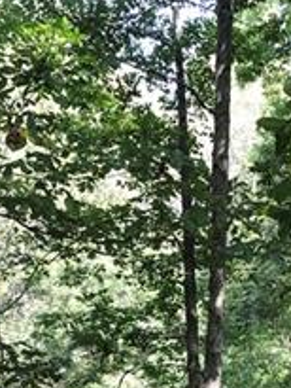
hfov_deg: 14.0
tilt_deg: -10.1
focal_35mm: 105
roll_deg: -1.1
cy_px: 532
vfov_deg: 17.3
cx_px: 248
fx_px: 1176
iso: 20
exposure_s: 1/93
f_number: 1.8
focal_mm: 3.99
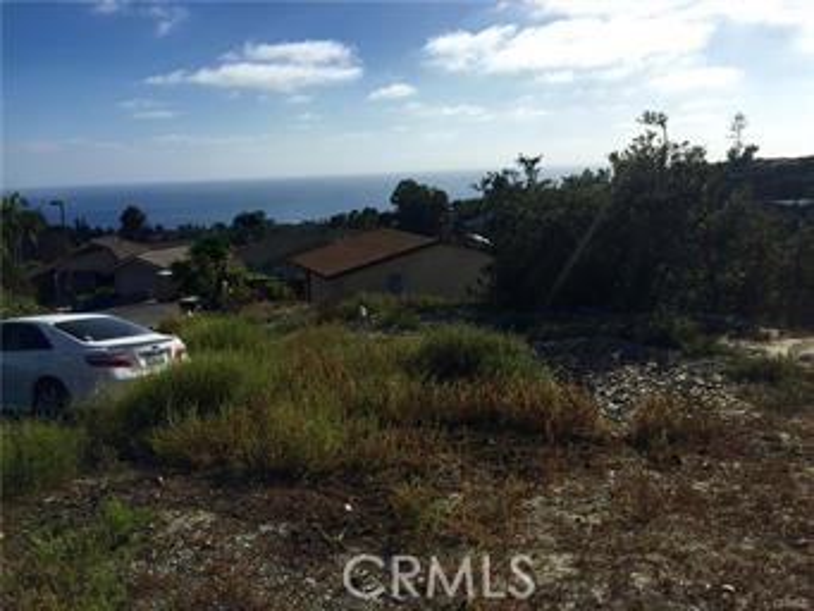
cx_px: 407
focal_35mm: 29
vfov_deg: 48.3
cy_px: 306
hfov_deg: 61.6
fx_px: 682
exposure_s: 1/4950
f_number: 2.2
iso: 32
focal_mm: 4.15
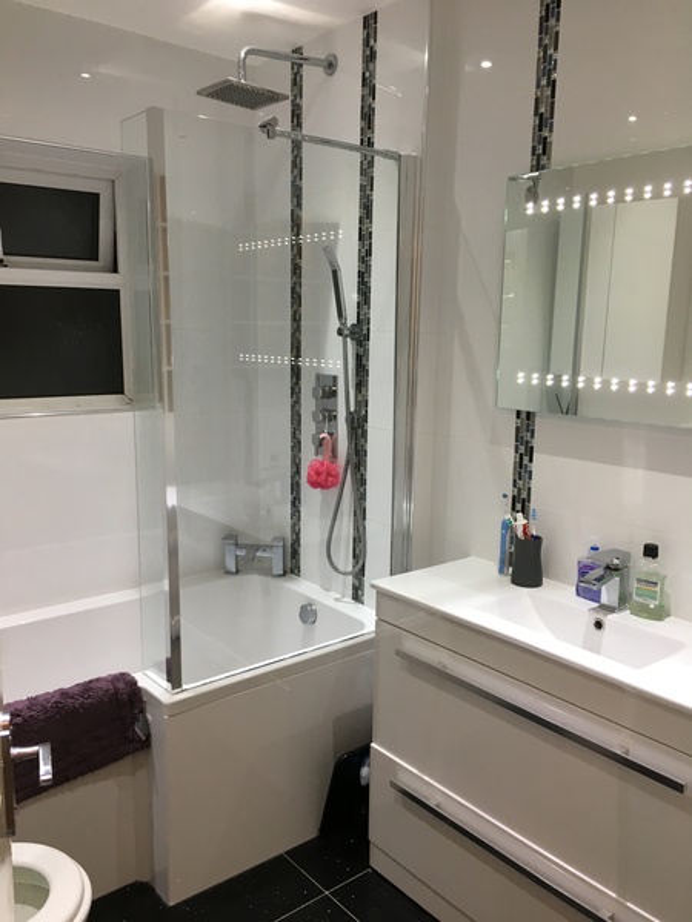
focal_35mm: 29
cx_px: 346
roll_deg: -0.6
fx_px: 773
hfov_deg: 48.2
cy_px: 461
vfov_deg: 61.7
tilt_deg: -10.3
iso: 80
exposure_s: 1/33
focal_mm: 4.15
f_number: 2.2
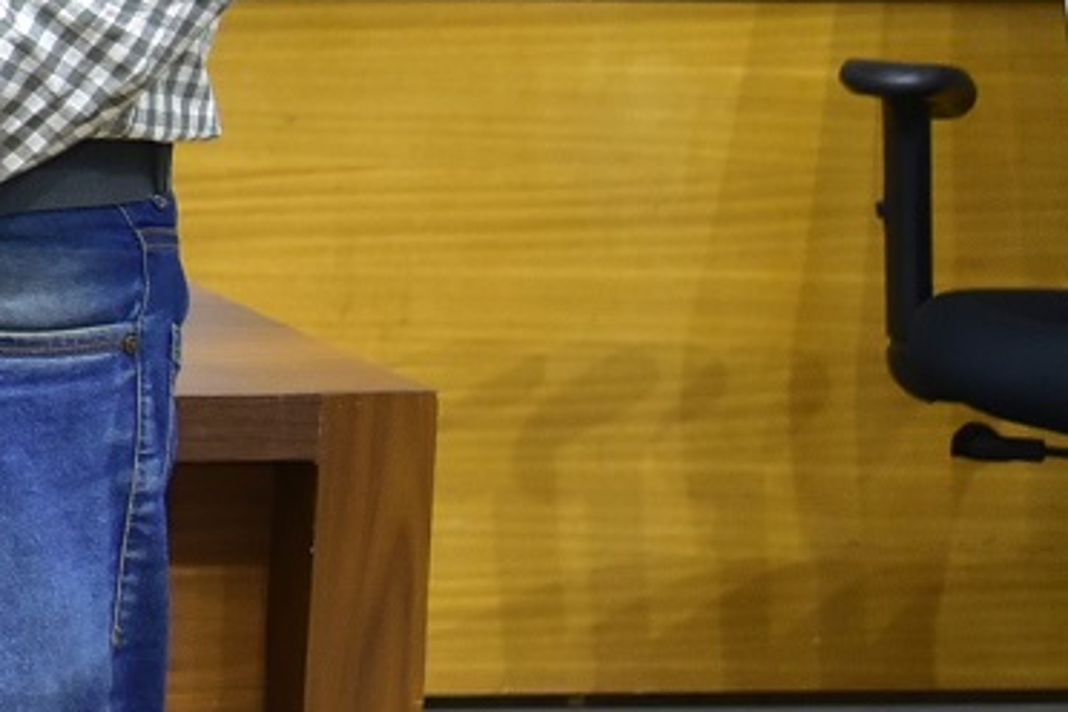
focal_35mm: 249
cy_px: -663
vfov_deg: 5.4
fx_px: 7386
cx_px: -1645
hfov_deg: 7.6
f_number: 4
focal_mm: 44
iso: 1600
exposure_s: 1/160
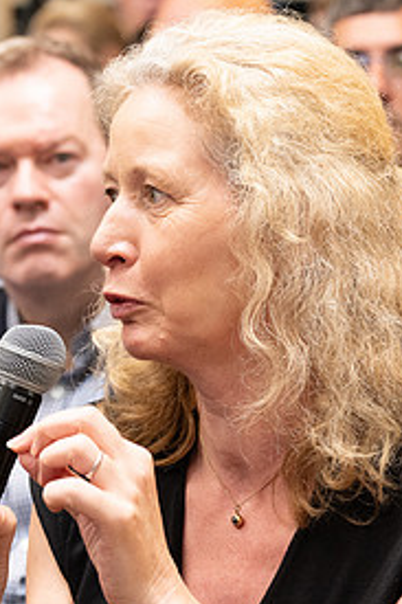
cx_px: 325
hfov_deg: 5.6
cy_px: 439
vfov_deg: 8.4
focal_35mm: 246
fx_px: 4125
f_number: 5
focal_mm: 100
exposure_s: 1/320
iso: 2500
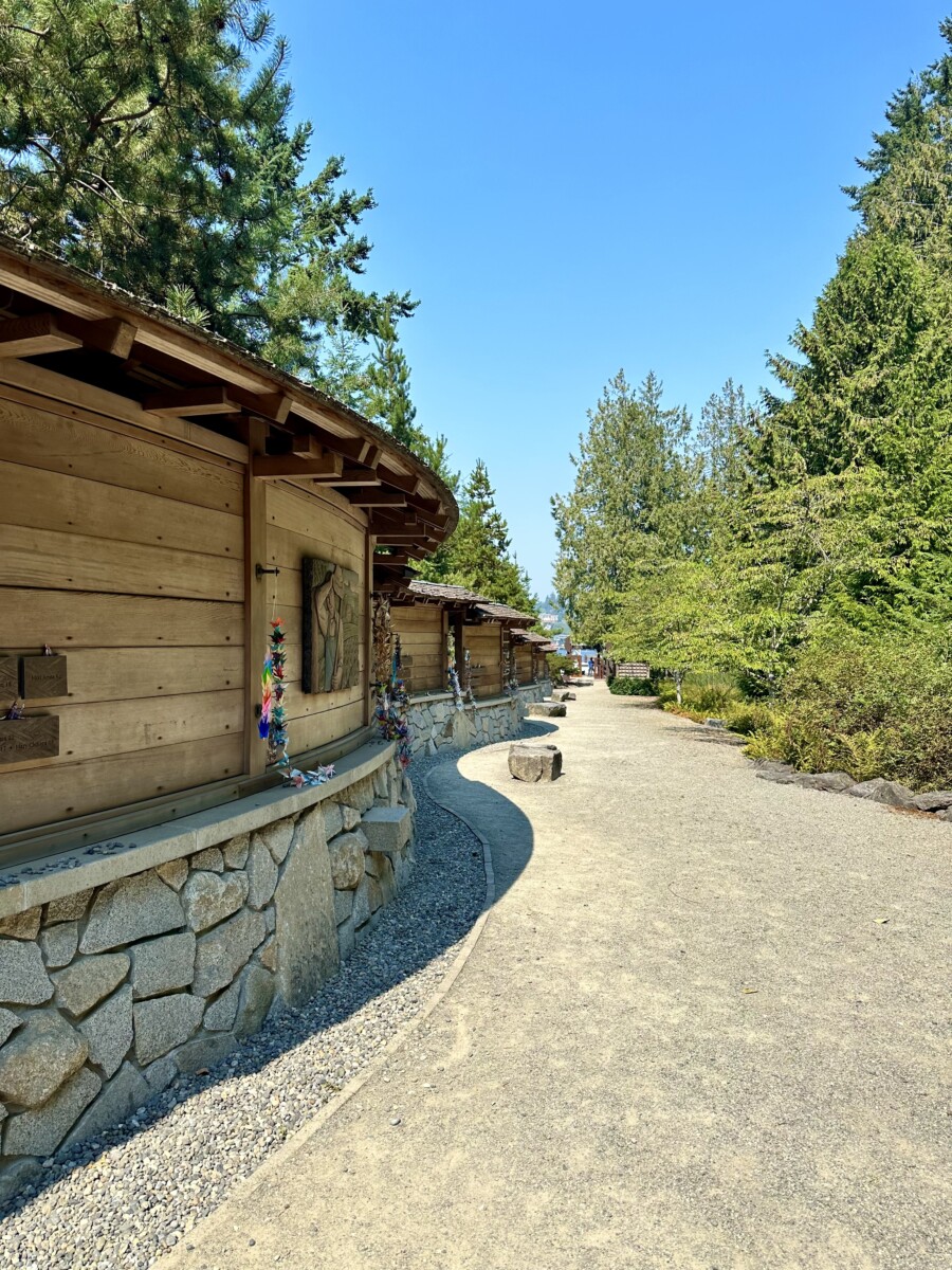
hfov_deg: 56.8
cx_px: 476
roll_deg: +0.1
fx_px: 880
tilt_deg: -0.7
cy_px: 635
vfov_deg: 71.6
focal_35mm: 24
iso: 80
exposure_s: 1/3472
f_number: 1.78
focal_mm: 6.86
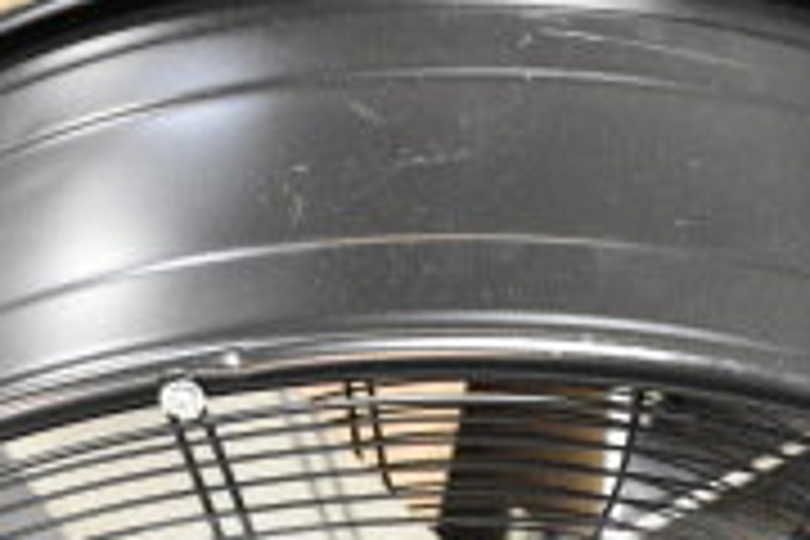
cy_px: 871
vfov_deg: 10.7
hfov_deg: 16.8
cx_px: 536
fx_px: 2745
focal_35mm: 122
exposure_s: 1/160
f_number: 6.3
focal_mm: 24
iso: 6400
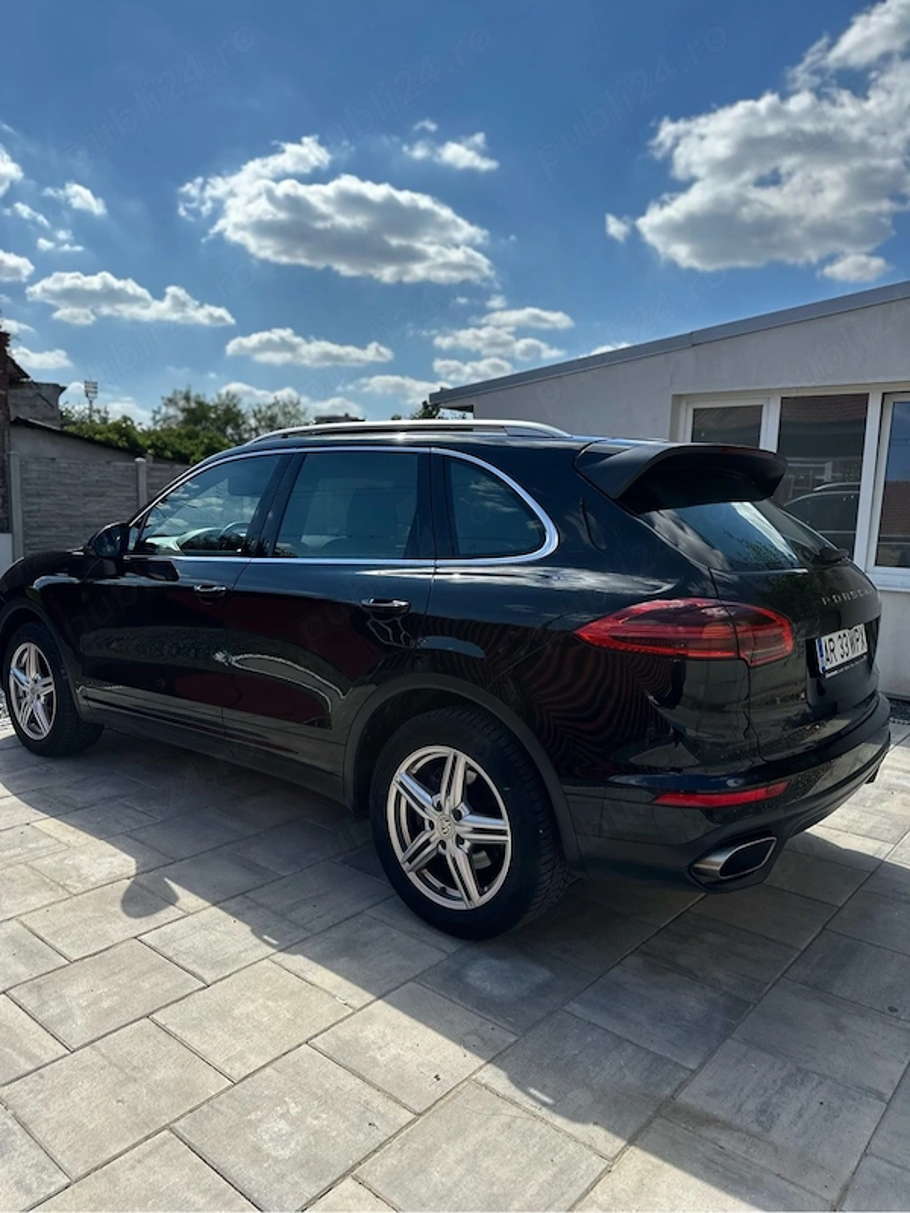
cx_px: 455
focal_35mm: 24
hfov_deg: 56.8
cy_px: 606
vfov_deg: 71.6
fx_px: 841
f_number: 1.78
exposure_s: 1/6211
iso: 80
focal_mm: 6.86
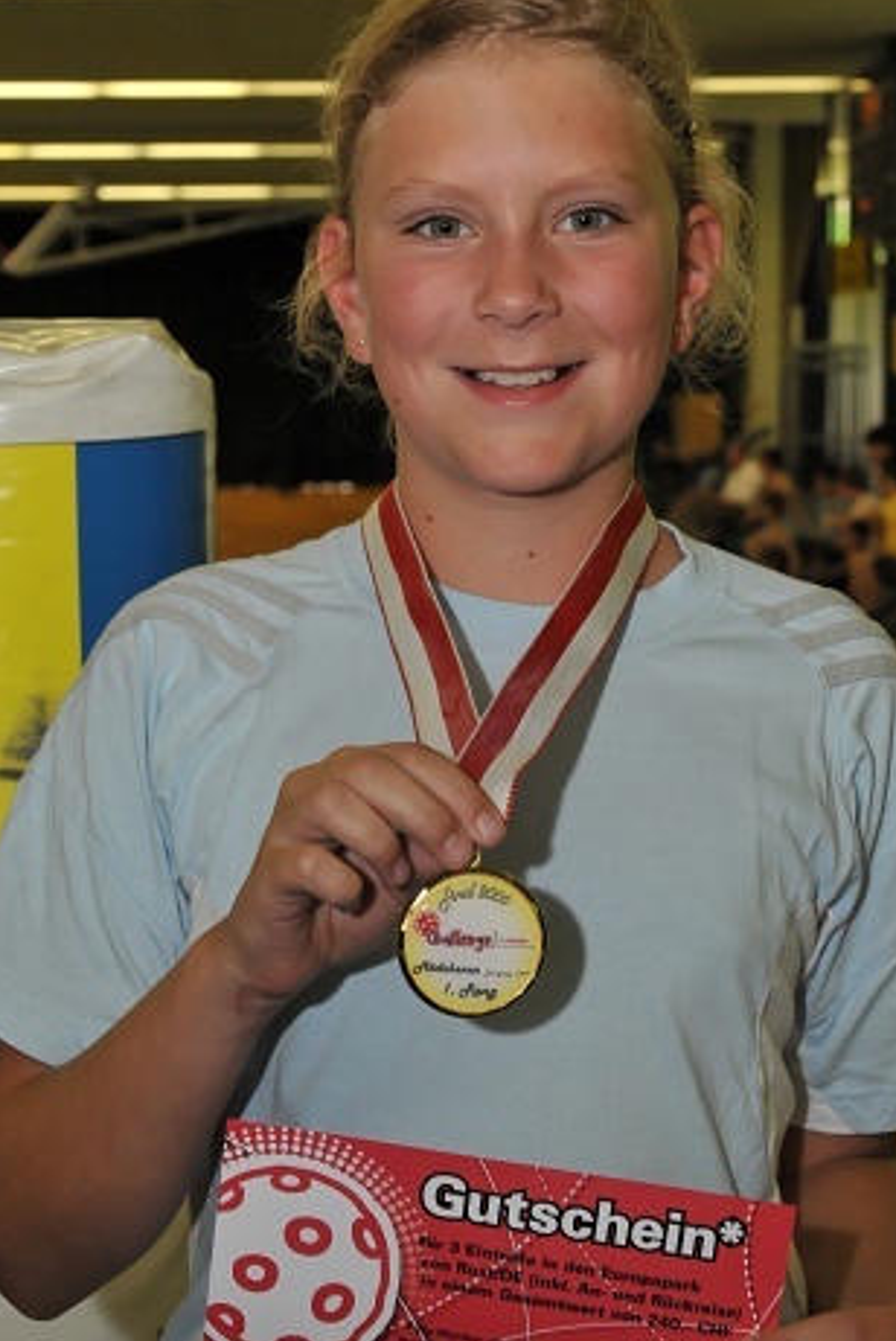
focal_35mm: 88
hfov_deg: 15.6
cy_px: 724
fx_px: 3267
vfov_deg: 23.2
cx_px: 433
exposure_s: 1/60
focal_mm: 45
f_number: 7.1
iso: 800
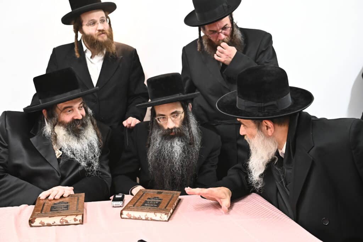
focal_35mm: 48
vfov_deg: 28.1
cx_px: 182
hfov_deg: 41.1
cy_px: 121
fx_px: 484
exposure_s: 1/160
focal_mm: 48
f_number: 4
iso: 3200
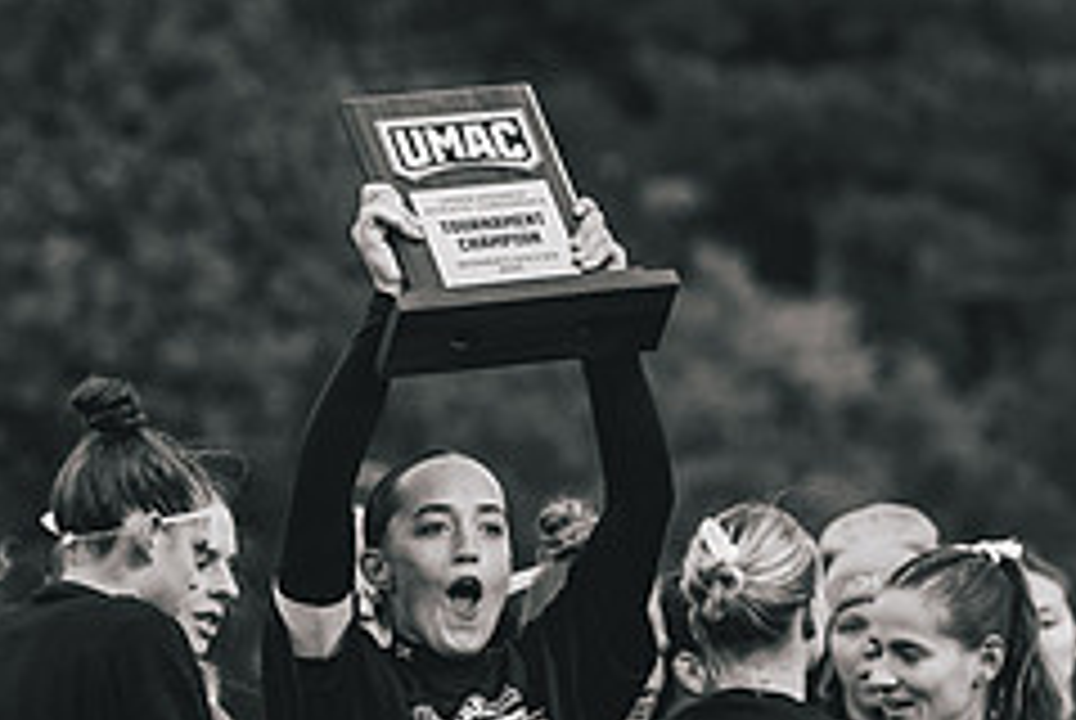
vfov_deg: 5.1
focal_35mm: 272
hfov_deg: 7.6
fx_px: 8140
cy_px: 776
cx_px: 752
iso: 800
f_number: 2.8
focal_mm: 102
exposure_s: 1/1600
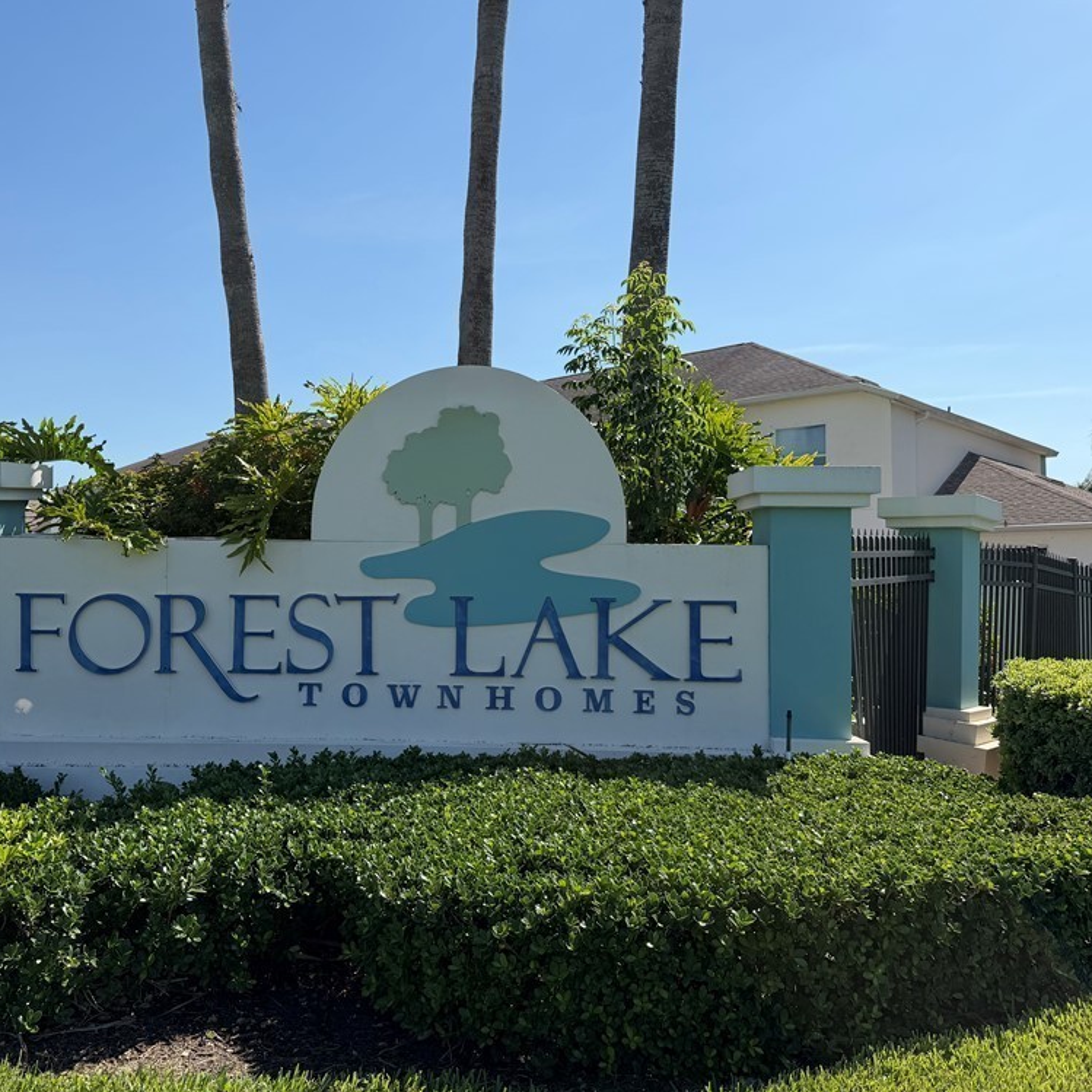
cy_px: 534
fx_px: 1035
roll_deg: -0.6
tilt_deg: +3.1
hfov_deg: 55.2
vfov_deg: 55.6
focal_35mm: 29
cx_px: 437
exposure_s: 1/5714
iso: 80
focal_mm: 6.76
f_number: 1.78
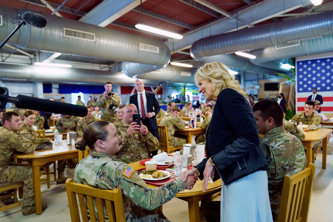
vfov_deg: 49.5
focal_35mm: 26
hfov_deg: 69.4
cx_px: 166
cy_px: 111
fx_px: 240
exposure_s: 1/200
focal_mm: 26
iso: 3200
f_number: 3.2
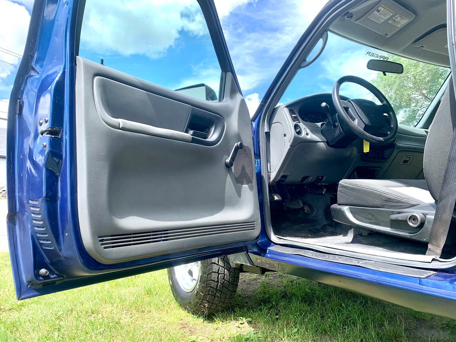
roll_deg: -1.0
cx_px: 228
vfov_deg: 53.1
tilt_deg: +2.7
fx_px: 343
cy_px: 171
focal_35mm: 26
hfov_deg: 67.3
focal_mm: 4.25
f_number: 1.8
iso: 25
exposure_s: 1/627
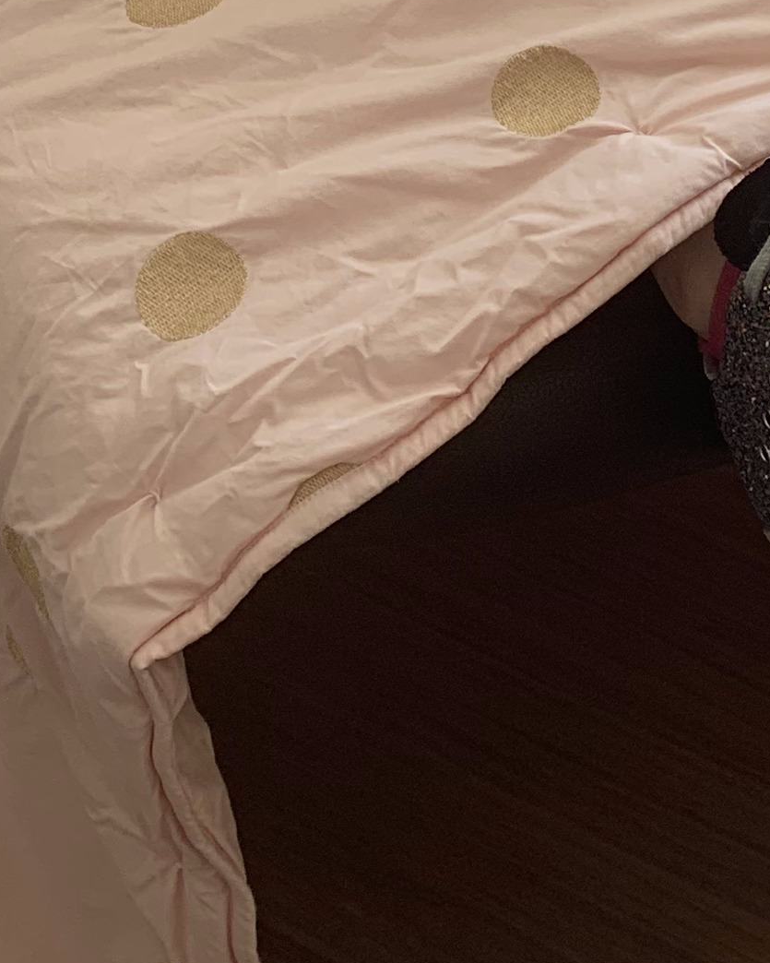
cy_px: -602
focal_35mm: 98
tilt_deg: -29.6
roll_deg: -5.9
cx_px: 621
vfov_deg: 17.1
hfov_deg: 15.6
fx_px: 2792
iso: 25
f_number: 1.8
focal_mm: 4.25
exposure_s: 1/121
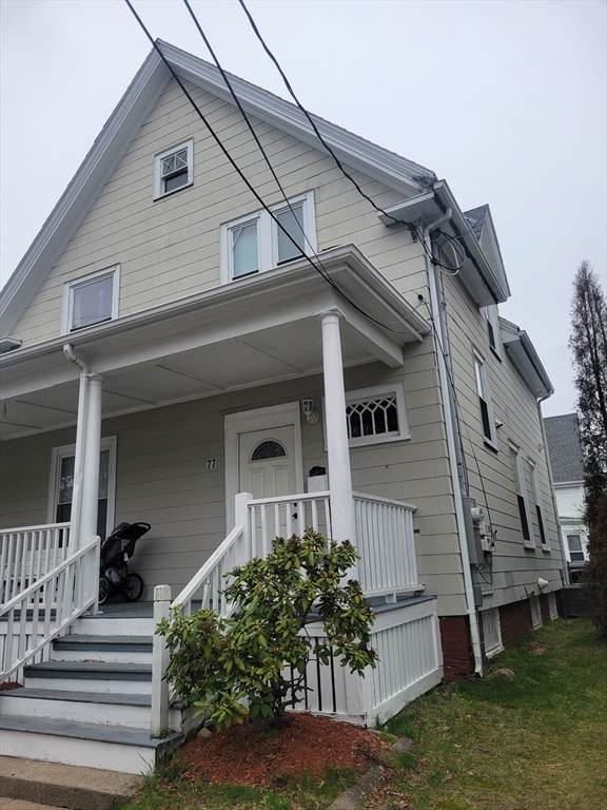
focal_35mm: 26
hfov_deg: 53.1
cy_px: 405
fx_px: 608
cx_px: 304
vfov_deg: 67.3
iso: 40
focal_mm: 5.4
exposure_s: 1/526
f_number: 1.8
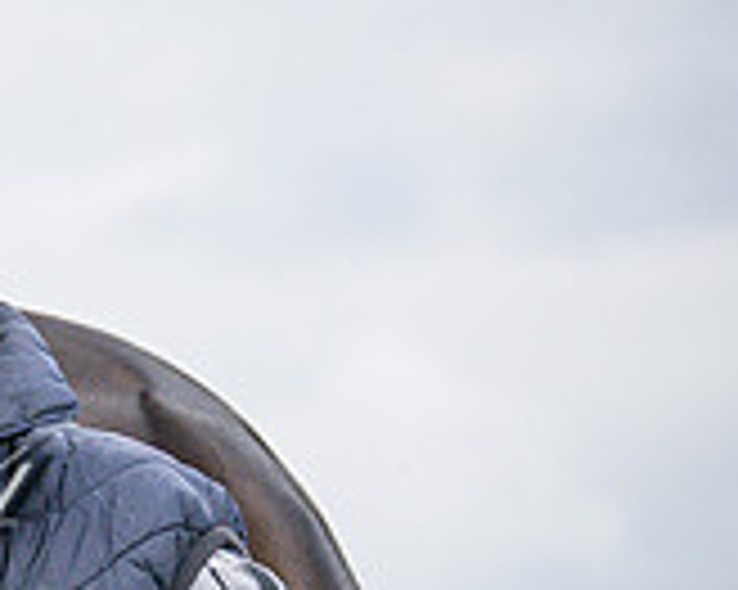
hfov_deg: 2.5
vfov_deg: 2.0
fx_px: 16830
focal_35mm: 771
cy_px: -105
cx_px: -739
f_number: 5
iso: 400
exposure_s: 1/1600
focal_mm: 92
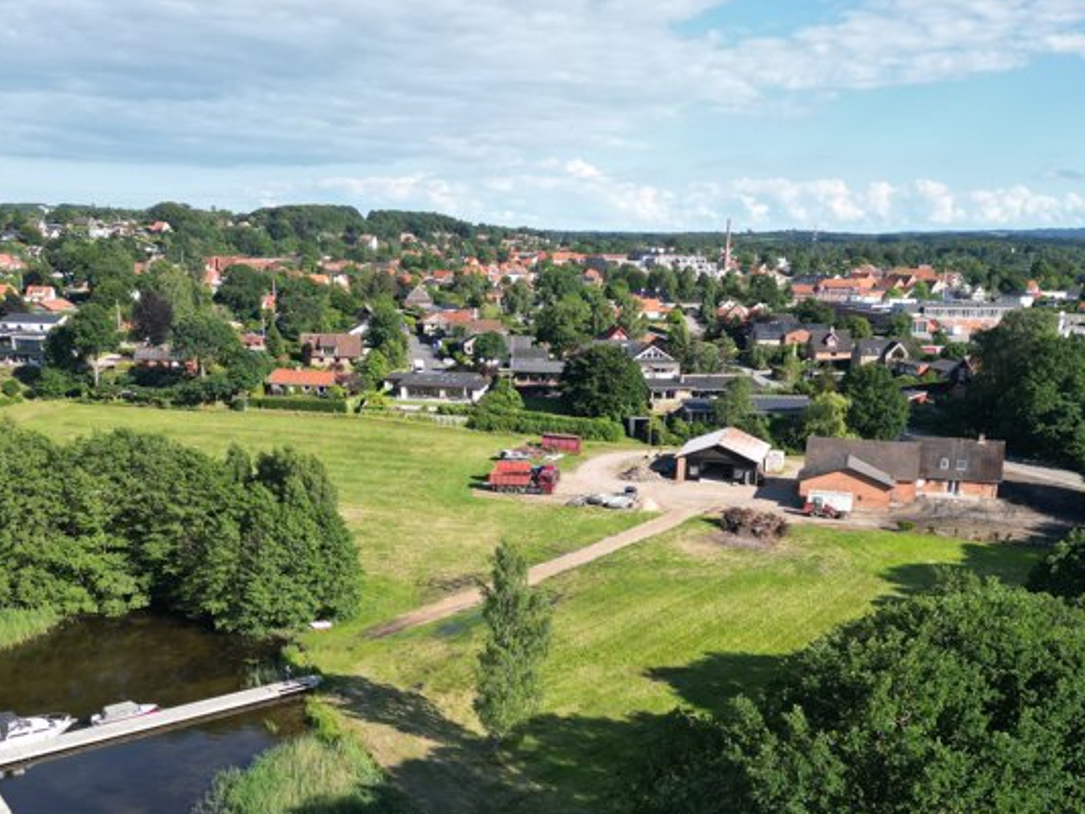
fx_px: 1129
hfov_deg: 51.3
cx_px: 493
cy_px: 592
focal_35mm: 36
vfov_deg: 38.8
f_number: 1.7
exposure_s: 1/1600
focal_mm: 6.72
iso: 110
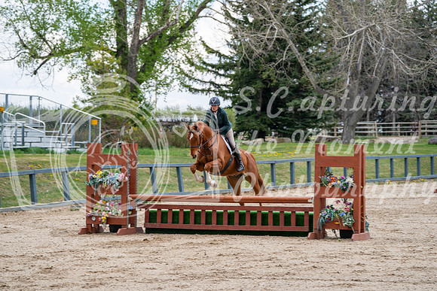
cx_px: 218
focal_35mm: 162
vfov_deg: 8.5
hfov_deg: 12.7
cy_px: 146
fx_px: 1967
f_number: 5.6
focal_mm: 162
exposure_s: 1/200
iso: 100
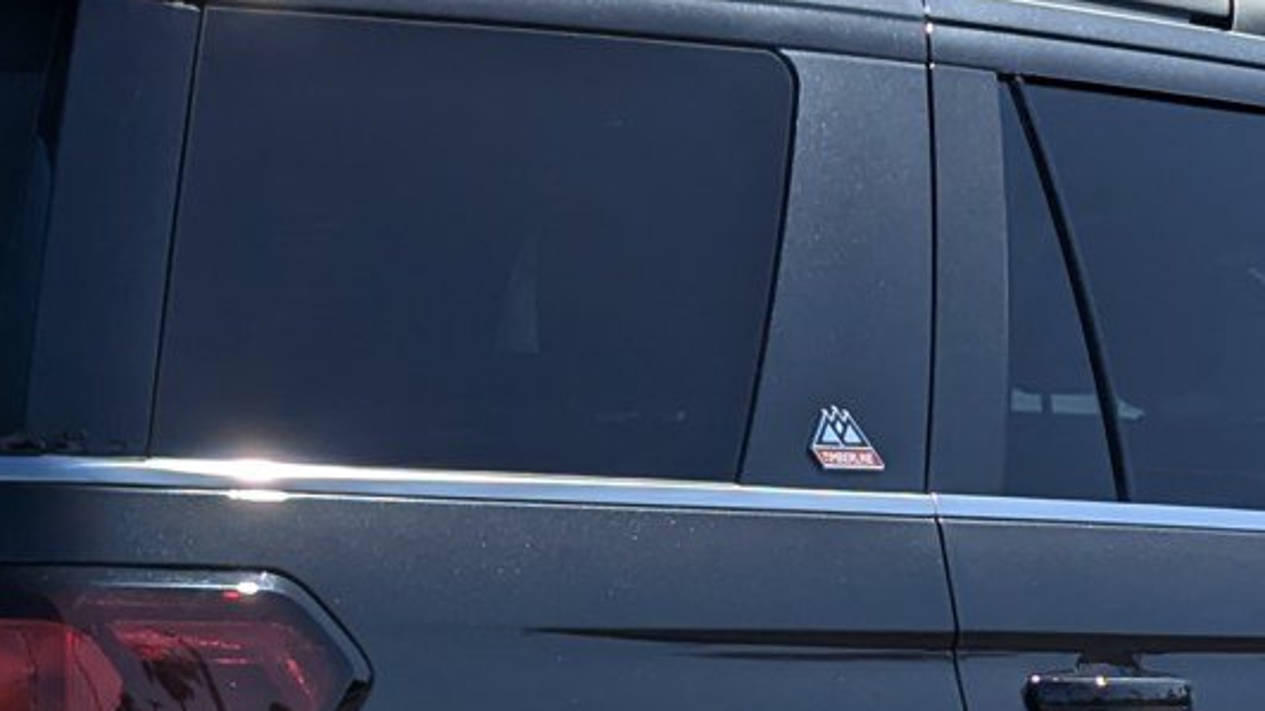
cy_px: 1061
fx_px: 5265
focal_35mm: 157
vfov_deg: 7.6
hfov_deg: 13.7
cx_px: 516
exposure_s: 1/4464
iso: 49
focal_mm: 6.81
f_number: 1.85
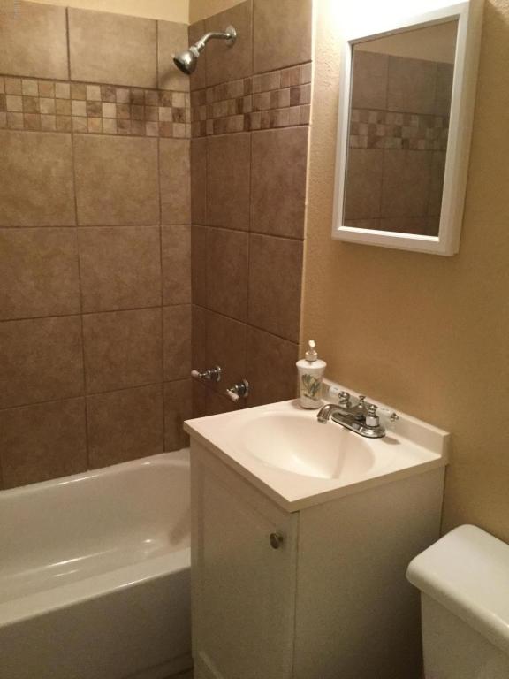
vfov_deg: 58.4
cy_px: 340
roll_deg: -1.4
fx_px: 608
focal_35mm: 31
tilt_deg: -13.9
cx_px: 254
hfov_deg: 45.4
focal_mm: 3.3
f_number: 2.4
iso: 250
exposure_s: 1/30
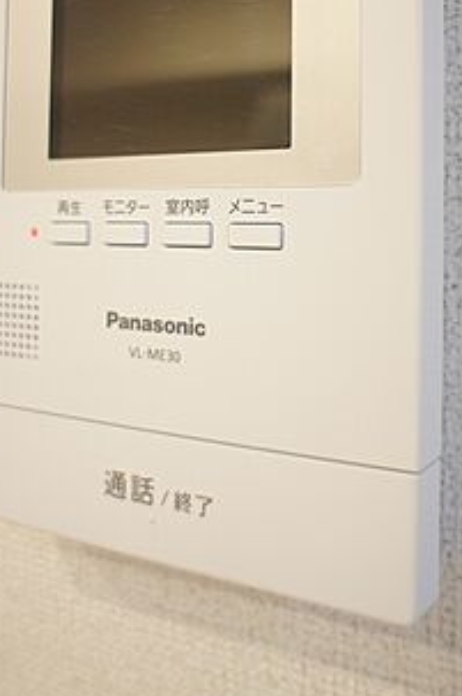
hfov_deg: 34.9
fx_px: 734
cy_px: 211
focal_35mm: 38
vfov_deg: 49.5
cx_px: 222
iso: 250
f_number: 2.8
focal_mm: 16
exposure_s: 1/30
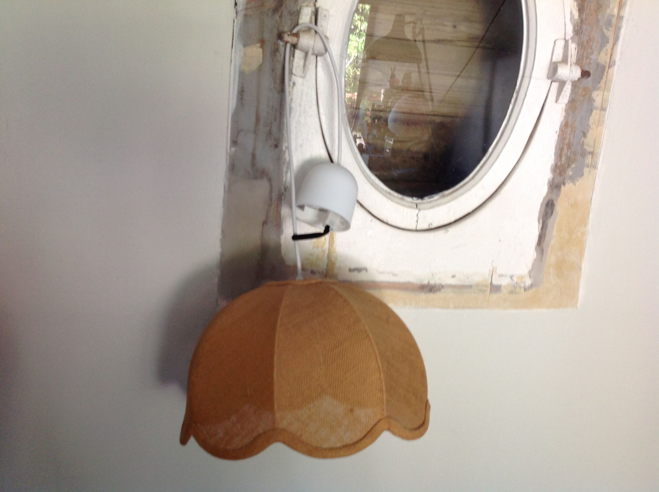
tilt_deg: -11.9
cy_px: 246
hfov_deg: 52.7
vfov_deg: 40.6
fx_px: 665
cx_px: 330
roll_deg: -4.4
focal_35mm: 35
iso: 80
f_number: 2.4
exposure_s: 1/15
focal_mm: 4.28
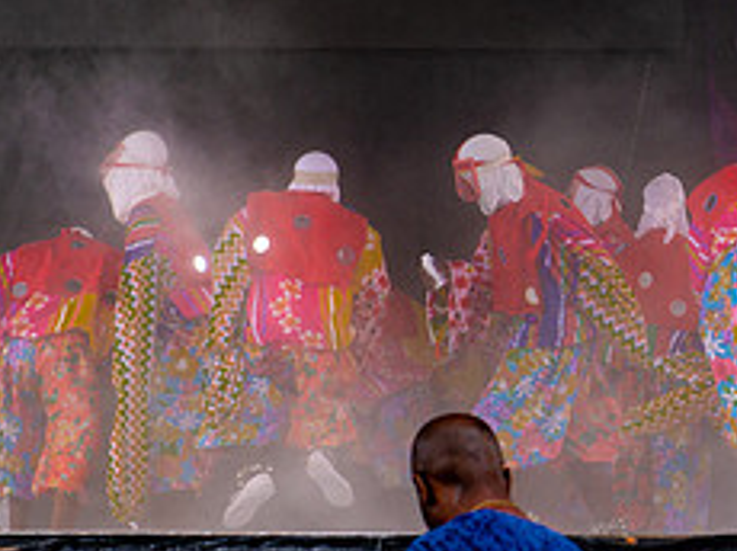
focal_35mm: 170
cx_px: 747
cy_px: 298
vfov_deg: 8.7
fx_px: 3616
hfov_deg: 11.5
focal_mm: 70
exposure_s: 1/250
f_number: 5
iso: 125
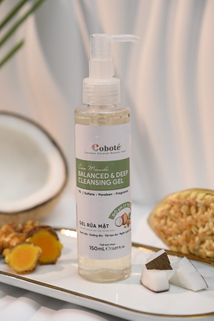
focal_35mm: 75
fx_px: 669
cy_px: 160
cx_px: 107
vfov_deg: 27.0
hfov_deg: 18.2
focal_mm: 75
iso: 200
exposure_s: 1/125
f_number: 4.5
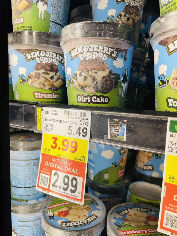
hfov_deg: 53.1
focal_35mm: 26
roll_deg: -1.8
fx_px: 177
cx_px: 88
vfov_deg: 67.3
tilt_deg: -6.2
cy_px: 118
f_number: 1.6
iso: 40
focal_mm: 4.2
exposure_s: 1/120
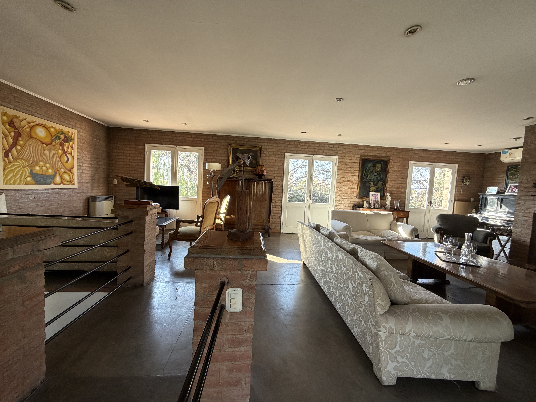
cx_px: 268
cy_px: 201
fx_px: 217
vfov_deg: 85.7
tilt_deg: -3.5
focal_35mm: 14
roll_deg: -2.4
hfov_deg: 102.1
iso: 125
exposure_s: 1/121
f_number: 2.2
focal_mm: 2.22
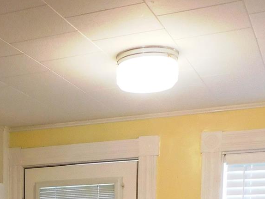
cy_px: 330
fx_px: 628
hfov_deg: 22.6
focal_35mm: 82
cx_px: -18
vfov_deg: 15.9
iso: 125
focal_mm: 4
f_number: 3
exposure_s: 1/40
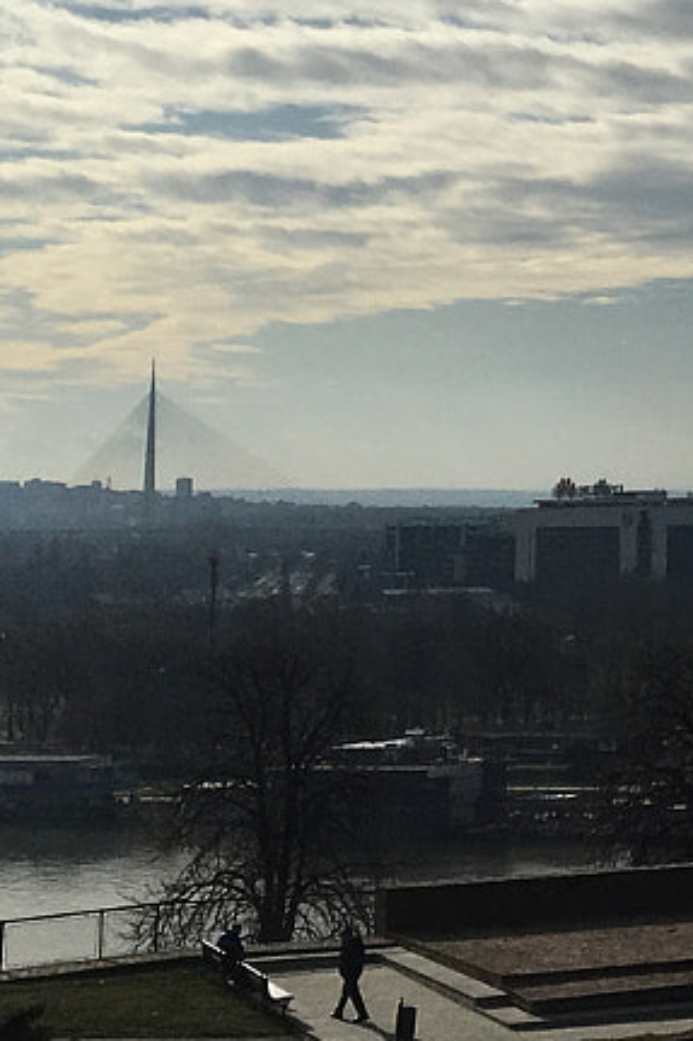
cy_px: 43
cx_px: 1130
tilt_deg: +6.9
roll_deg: +0.7
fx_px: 3236
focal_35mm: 112
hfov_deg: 11.6
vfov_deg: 17.9
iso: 25
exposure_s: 1/9615
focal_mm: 4.15
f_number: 2.2
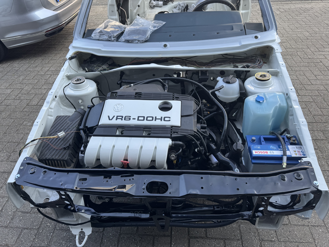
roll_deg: +3.7
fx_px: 228
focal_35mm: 24
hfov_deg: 71.6
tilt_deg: -42.1
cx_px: 164
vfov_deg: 56.8
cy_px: 124
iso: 80
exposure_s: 1/633
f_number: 1.78
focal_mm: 6.76
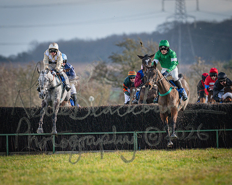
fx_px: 6229
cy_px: 92
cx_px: 76
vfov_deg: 1.7
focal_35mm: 908
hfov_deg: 2.1
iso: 400
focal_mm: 400
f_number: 5
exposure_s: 1/1600
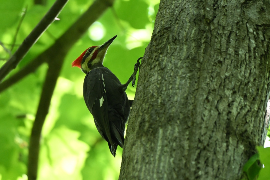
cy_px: 90
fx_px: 6749
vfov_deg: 1.5
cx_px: 135
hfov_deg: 2.3
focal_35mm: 900
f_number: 6.3
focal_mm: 600
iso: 4500
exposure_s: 1/640
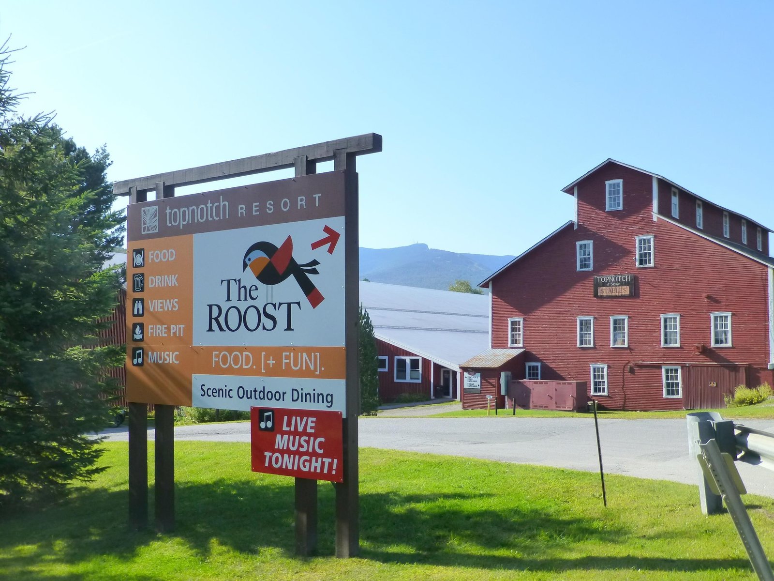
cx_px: 387
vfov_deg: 41.8
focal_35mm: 34
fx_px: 760
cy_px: 290
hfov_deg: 54.0
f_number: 3.7
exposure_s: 1/800
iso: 160
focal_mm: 6.1
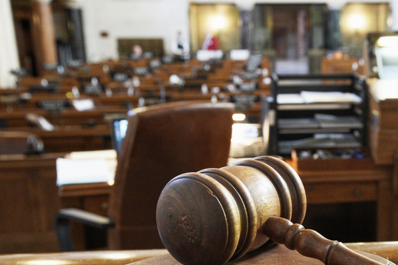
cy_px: 226
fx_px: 685
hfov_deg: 31.7
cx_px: 310
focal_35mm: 62
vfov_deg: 21.5
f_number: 6.3
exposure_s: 1/20
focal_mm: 35
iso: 5000
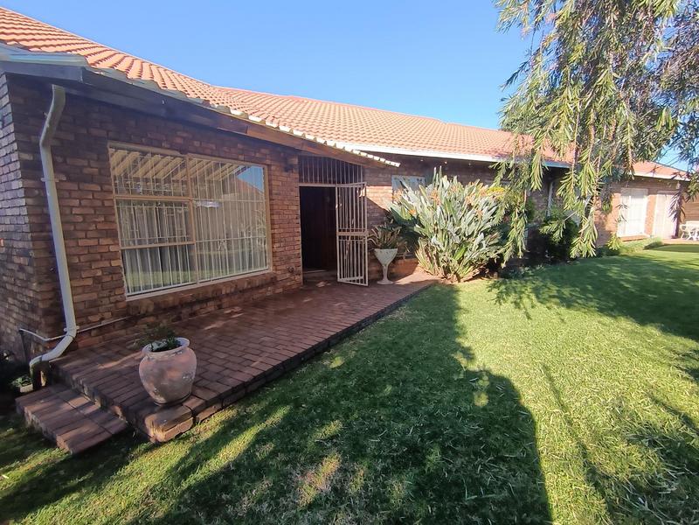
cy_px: 262
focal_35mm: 17
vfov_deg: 74.7
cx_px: 350
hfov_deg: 91.0
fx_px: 343
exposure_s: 1/317
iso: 100
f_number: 2.2
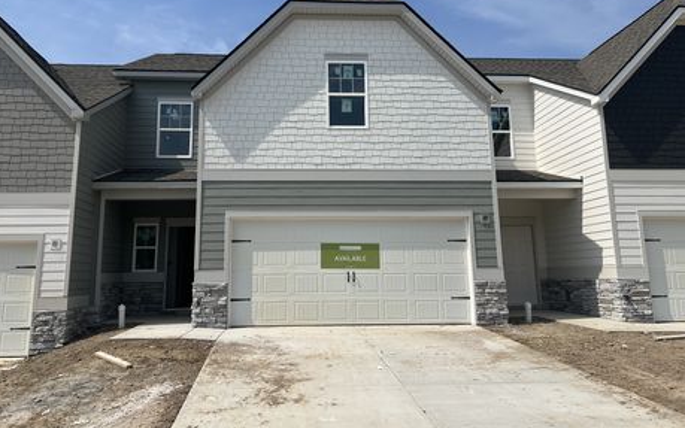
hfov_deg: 62.8
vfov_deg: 41.6
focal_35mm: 30
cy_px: 162
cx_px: 321
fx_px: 560
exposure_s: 1/8696
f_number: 1.5
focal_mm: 5.7
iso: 50
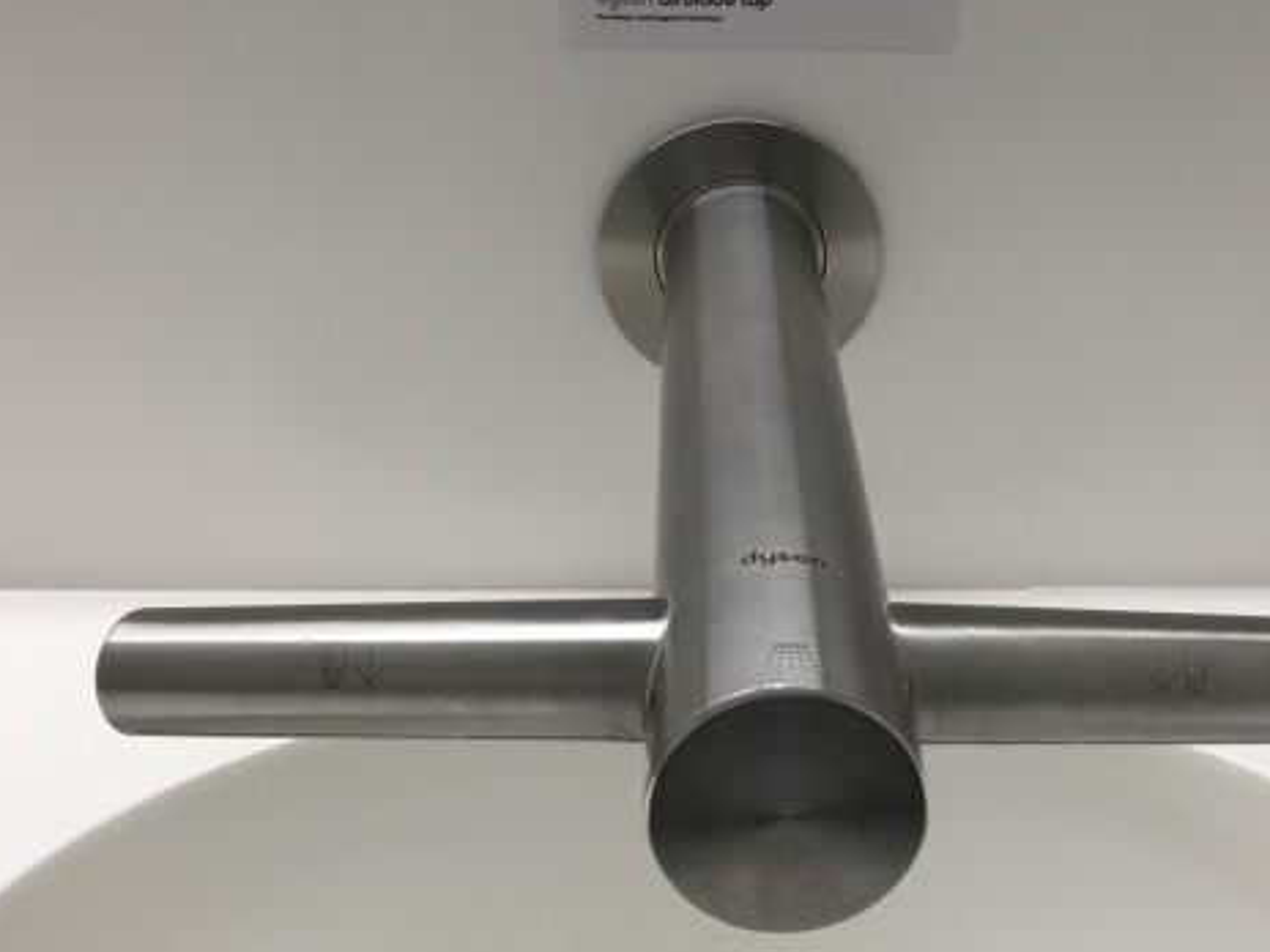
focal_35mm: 50
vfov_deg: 28.8
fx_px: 1834
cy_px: 263
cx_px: 755
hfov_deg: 38.1
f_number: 2.2
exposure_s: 1/60
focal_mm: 4.15
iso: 25
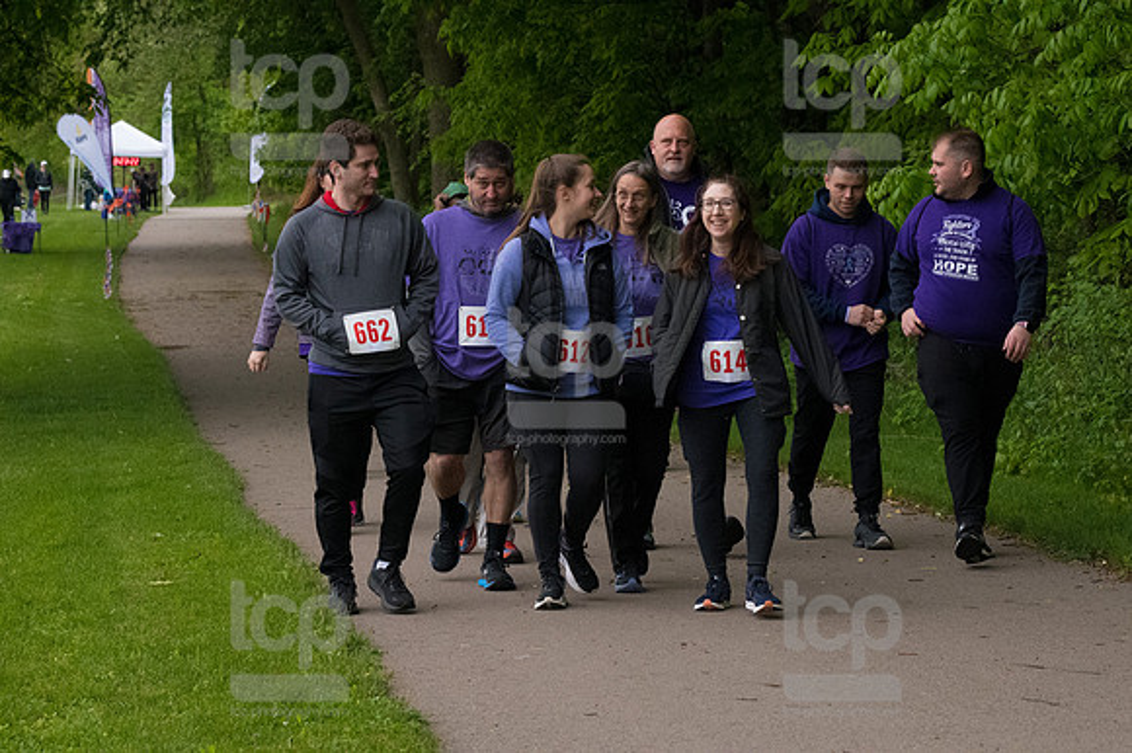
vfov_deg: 10.6
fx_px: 4054
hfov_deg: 15.9
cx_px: 566
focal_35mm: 129
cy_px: 376
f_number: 7.1
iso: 4000
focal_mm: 86
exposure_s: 1/1600
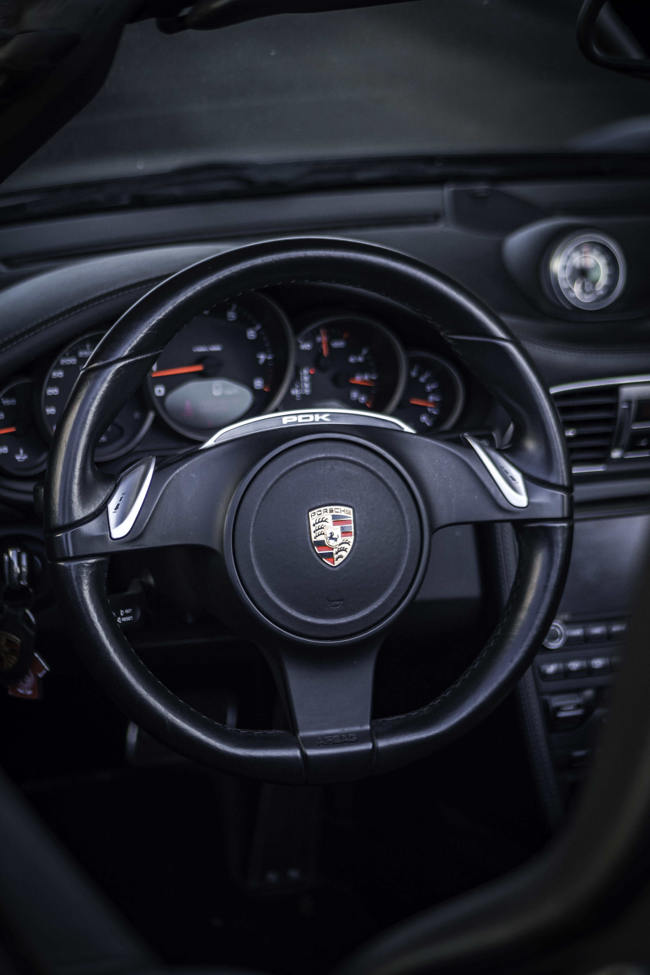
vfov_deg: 22.6
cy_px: 485
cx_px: 306
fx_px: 2437
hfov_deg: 15.2
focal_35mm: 90
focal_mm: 43
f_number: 1.7
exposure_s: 1/2500
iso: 200
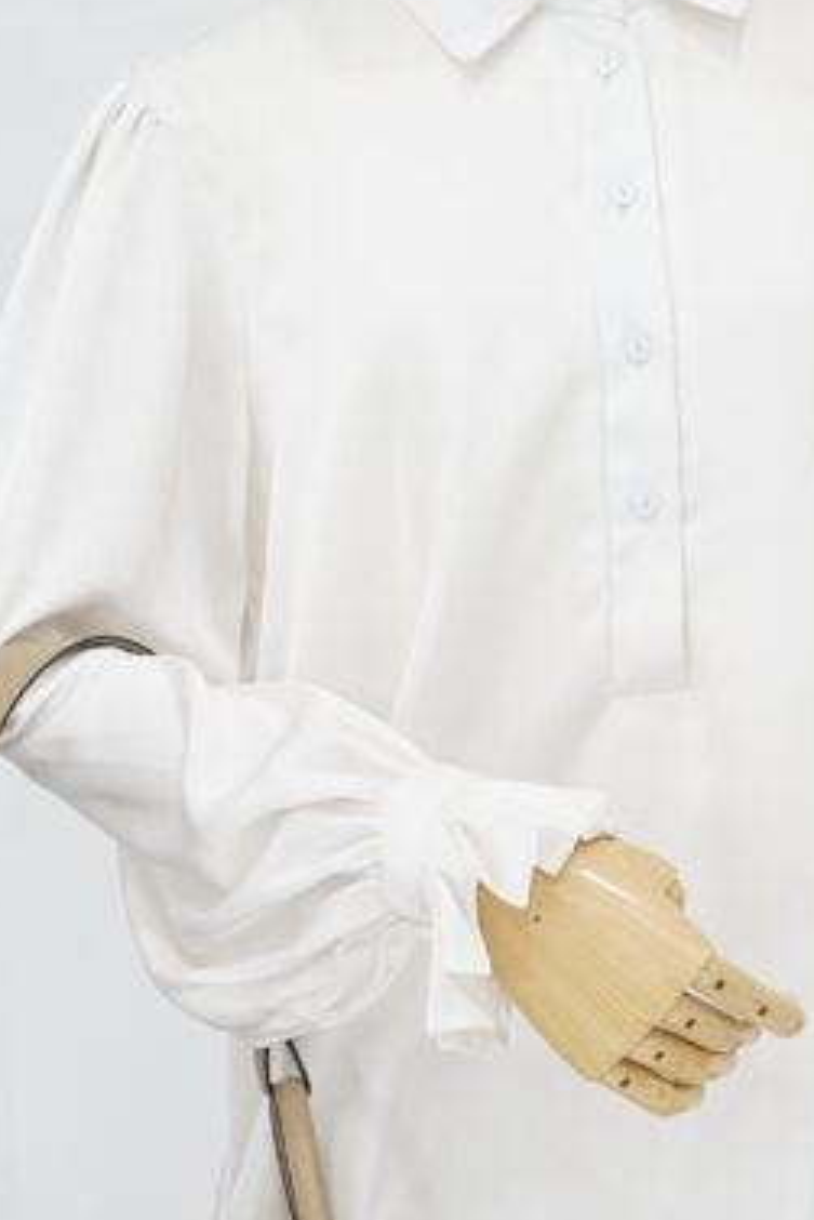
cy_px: 934
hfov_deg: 10.1
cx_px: 459
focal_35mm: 136
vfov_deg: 15.0
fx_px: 4608
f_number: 6.3
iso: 640
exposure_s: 1/10
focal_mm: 50
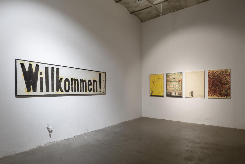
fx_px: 150
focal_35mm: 22
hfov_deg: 78.6
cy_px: 82
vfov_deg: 57.2
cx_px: 122
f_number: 8
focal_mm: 22
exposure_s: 1/4
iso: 100
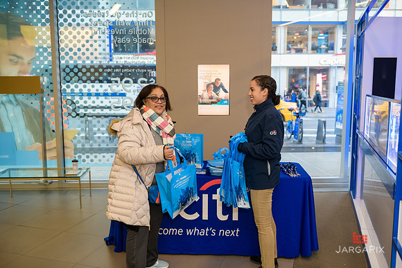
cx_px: 201
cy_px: 134
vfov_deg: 38.9
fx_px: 380
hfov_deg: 55.8
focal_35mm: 34
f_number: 3.2
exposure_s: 1/125
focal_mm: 34
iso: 800
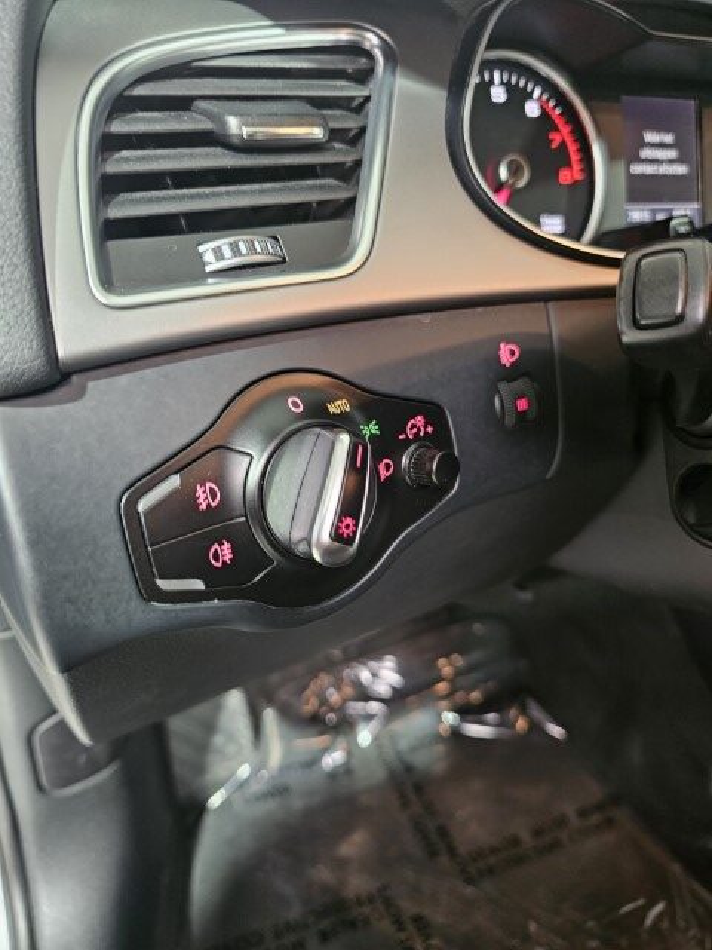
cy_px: 475
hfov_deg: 58.9
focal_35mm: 23
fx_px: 631
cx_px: 356
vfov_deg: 73.9
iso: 640
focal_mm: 6.3
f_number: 1.7
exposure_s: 1/25
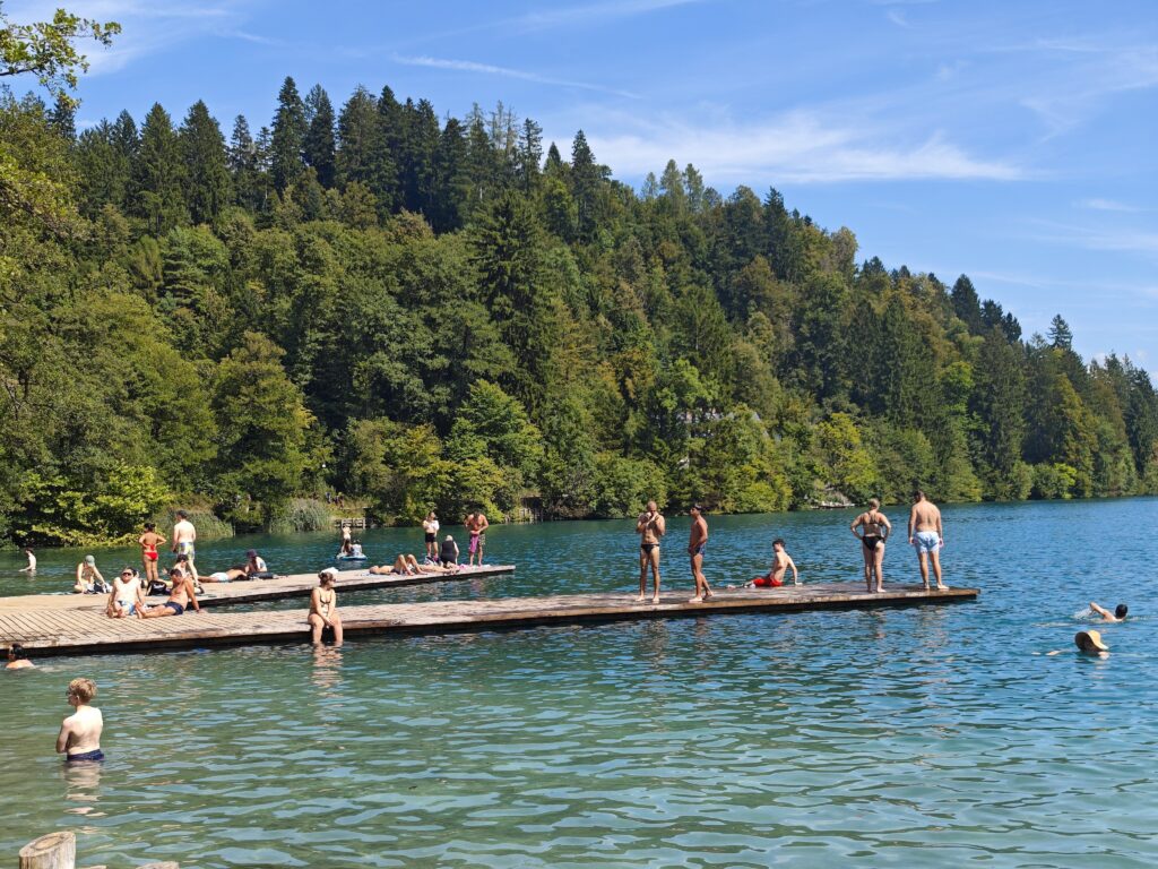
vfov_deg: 31.5
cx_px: 579
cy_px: 434
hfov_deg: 41.2
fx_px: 1539
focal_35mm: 46
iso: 51
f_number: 2
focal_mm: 8.72
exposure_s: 1/1042
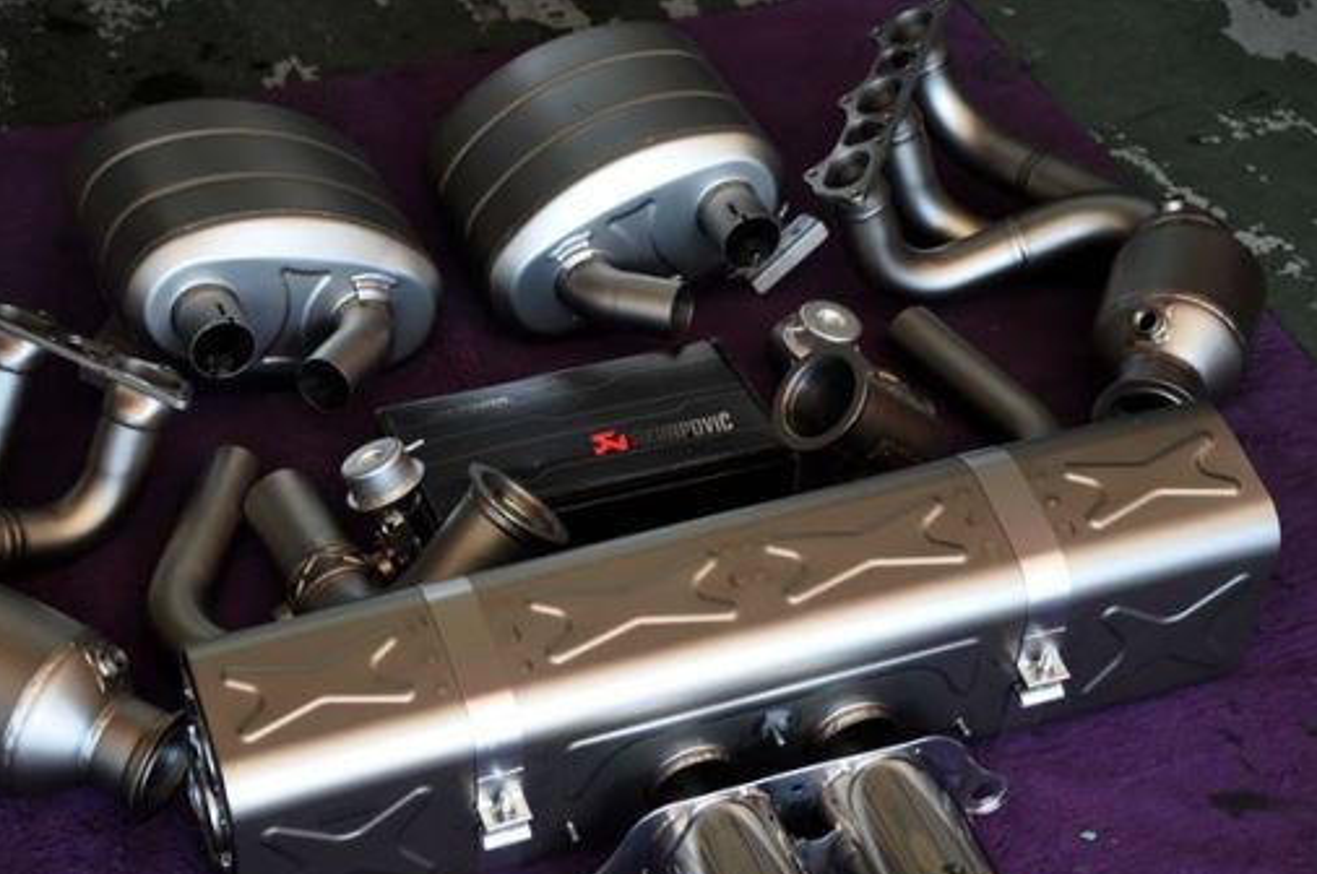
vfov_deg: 18.6
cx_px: 586
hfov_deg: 27.7
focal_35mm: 73
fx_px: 2667
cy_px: 503
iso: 280
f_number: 5.6
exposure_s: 1/30
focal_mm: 42
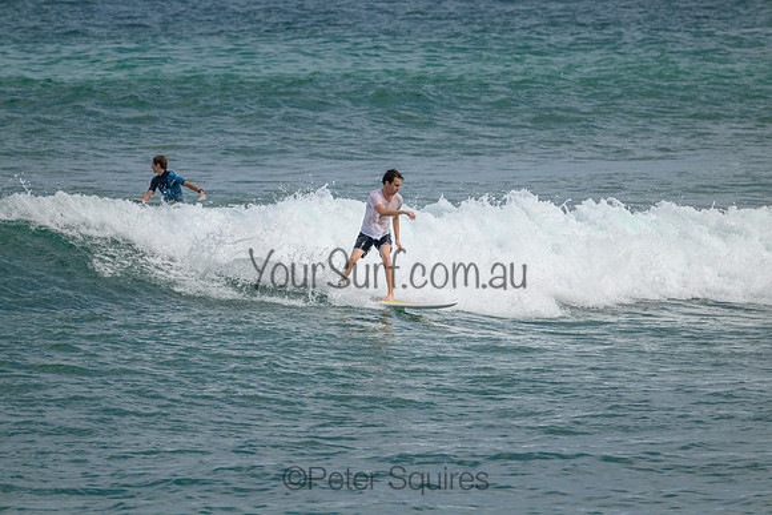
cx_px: 386
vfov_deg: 1.7
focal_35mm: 800
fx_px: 17159
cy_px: 258
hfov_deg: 2.6
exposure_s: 1/2000
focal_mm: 800
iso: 1000
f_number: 13
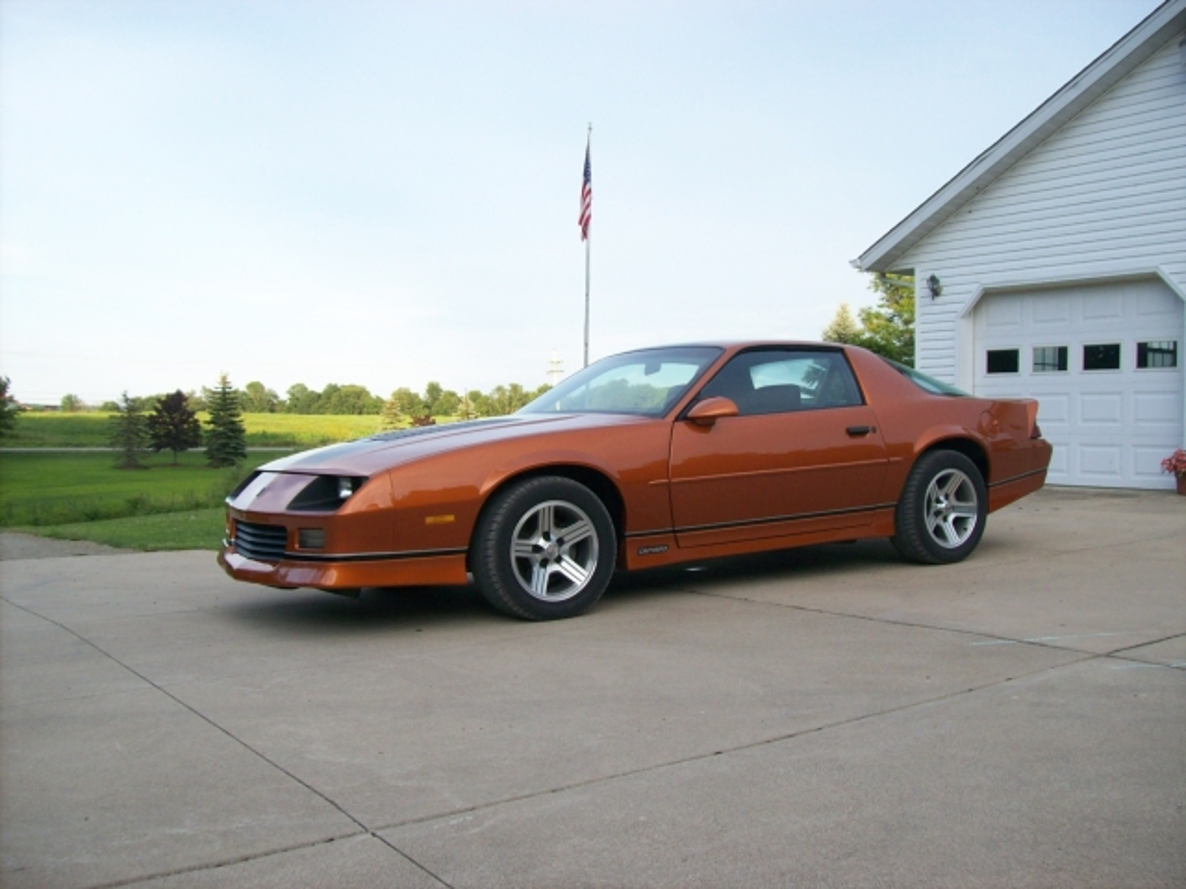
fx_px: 1233
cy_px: 444
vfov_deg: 39.7
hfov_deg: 51.4
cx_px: 593
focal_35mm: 36
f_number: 2.7
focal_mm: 6
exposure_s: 1/329
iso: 80
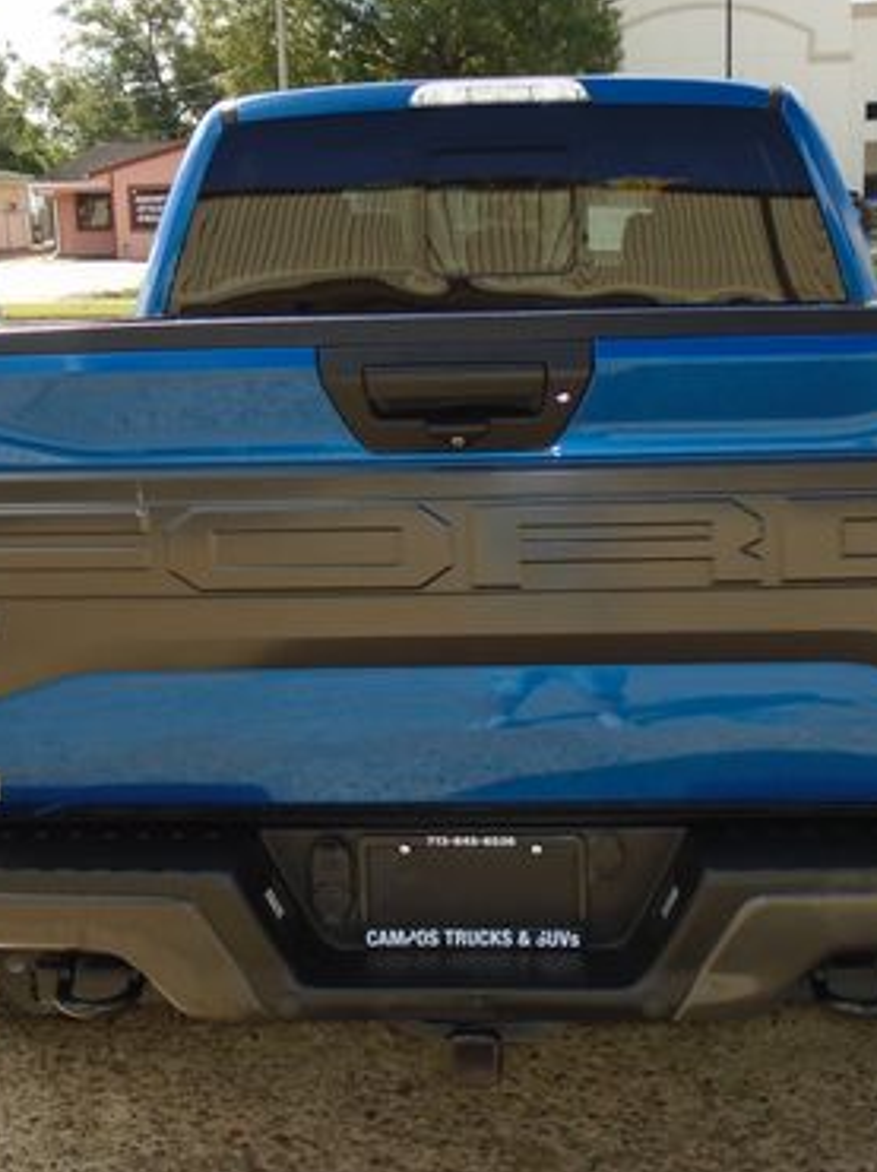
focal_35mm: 45
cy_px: 564
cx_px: 465
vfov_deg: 42.1
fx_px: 1522
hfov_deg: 32.1
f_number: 3.2
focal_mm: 4.6
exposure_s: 1/500
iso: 100
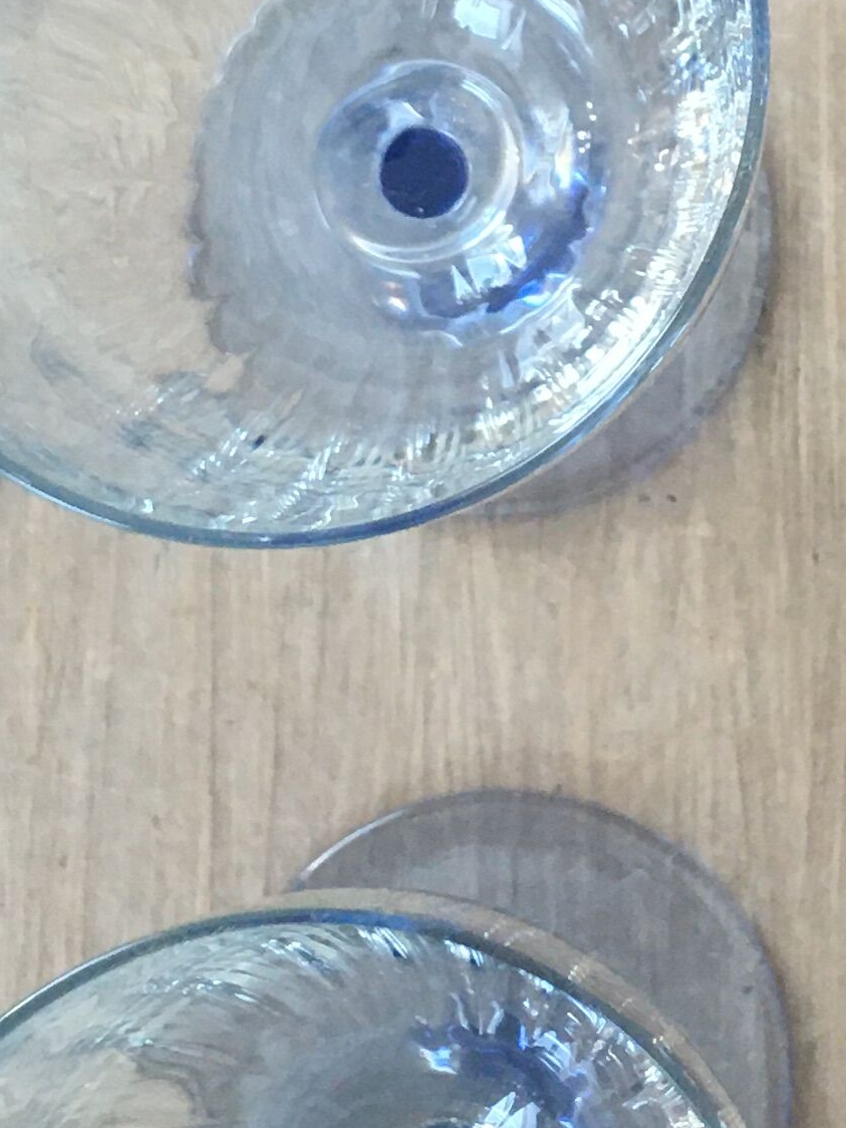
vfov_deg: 18.8
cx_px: 813
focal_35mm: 104
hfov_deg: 14.0
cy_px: 278
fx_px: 3389
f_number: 2.2
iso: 50
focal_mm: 4.15
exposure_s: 1/33
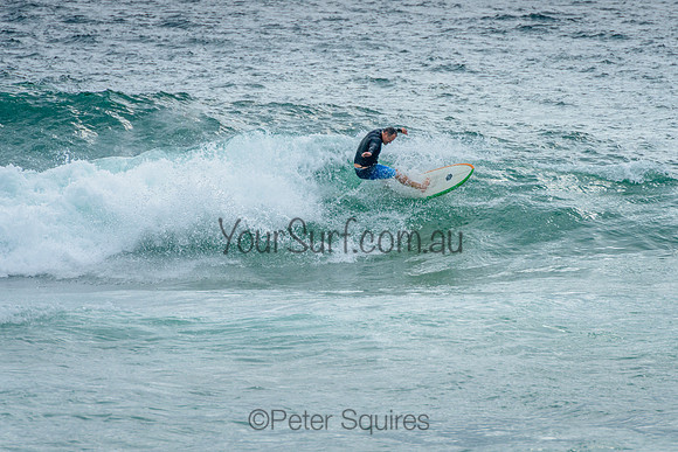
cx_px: 392
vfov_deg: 2.8
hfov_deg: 4.2
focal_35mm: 490
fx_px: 9233
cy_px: 185
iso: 500
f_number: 11
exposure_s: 1/1600
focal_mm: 400
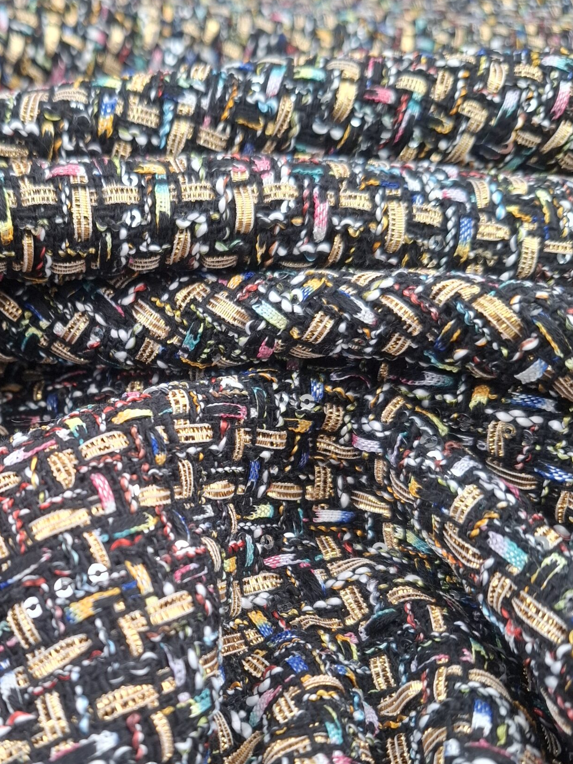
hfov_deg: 38.5
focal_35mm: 36
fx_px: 795
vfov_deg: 51.0
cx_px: 132
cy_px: 464
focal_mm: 5.54
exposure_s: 1/100
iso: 100
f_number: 1.8
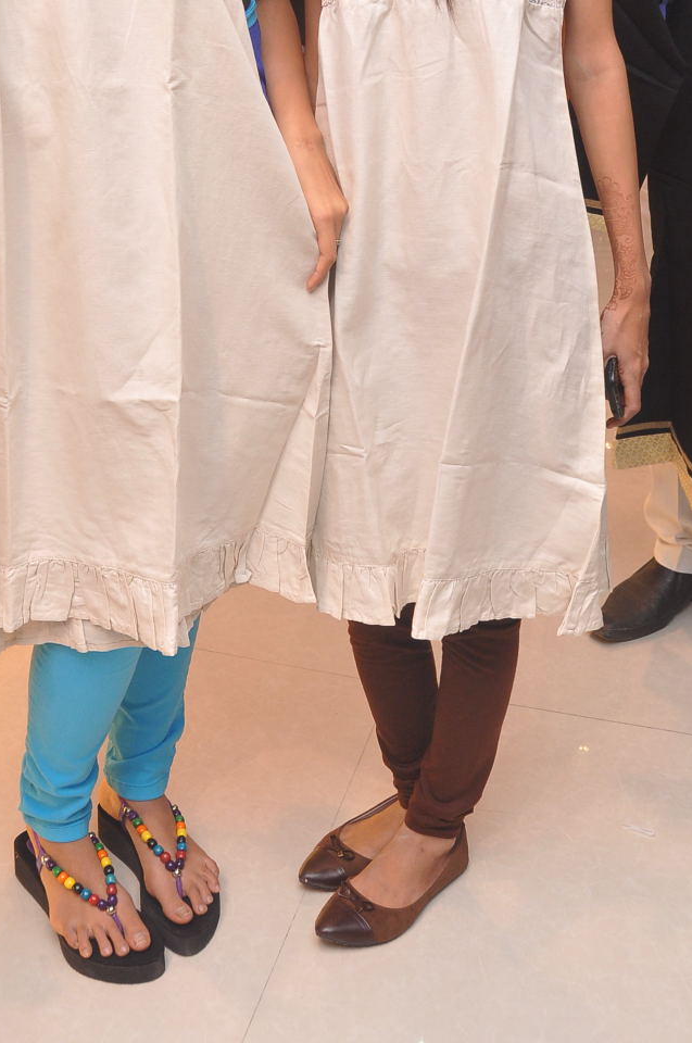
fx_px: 1446
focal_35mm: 50
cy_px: 191
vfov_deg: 38.0
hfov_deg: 26.8
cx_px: 272
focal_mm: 20
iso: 640
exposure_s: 1/125
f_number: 5.6
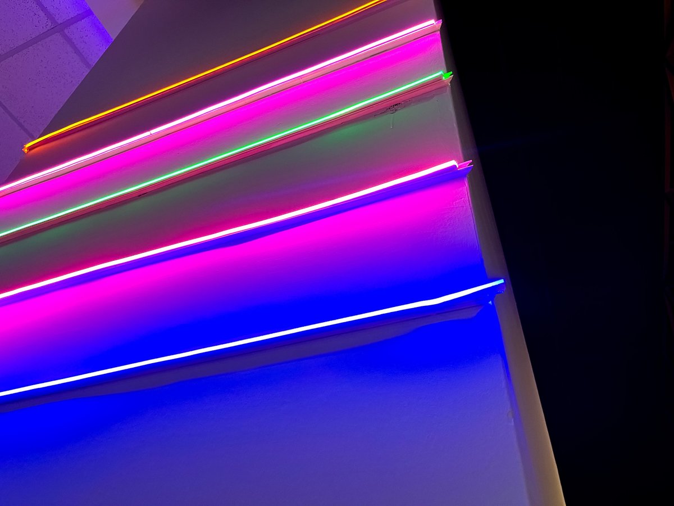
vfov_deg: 53.1
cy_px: 253
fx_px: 506
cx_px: 337
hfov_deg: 67.3
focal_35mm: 26
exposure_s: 1/50
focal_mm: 5.1
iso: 200
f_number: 1.6
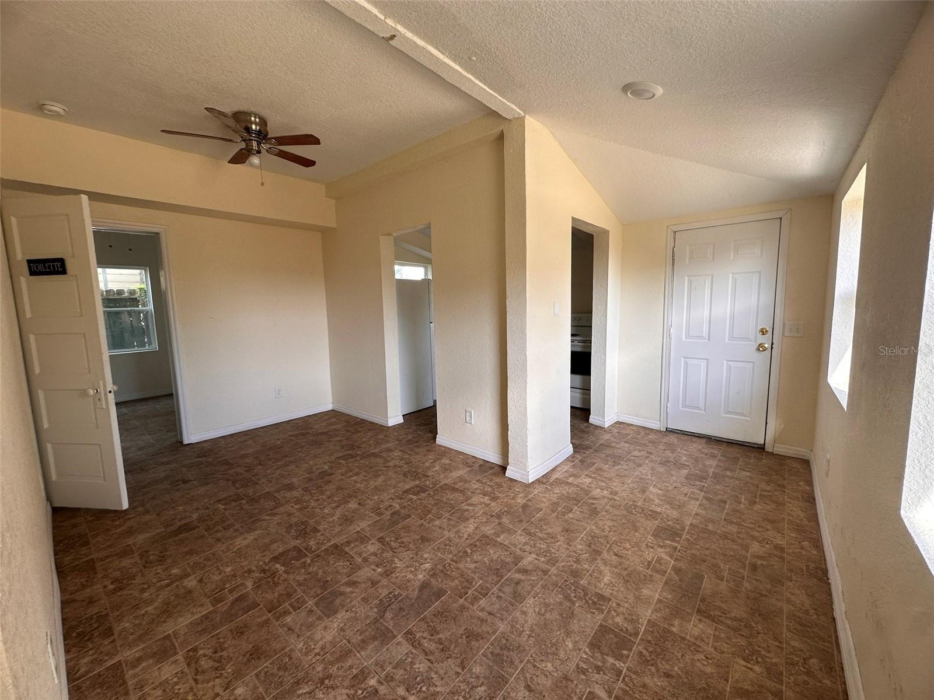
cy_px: 350
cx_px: 467
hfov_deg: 102.1
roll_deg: +1.5
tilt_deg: -5.8
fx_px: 378
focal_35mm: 14
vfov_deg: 85.7
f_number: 2.2
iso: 64
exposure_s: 1/99
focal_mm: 2.22
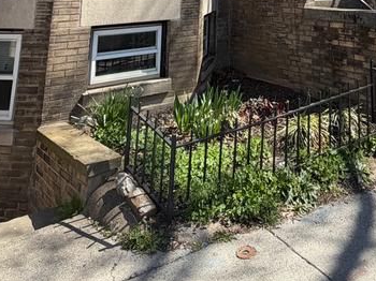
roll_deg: +0.5
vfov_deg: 27.0
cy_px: -119
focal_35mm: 41
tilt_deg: +13.1
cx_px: 277
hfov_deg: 44.4
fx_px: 445
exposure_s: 1/569
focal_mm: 2.22
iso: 40
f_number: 2.2
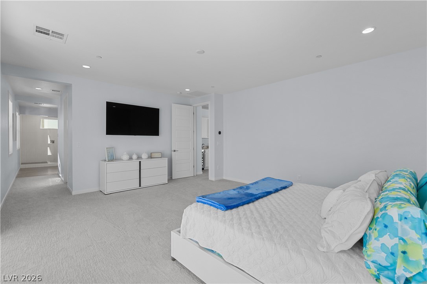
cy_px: 142
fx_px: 178
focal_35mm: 15
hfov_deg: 100.4
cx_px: 214
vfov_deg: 77.3
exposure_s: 1/25
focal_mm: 10
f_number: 8
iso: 400
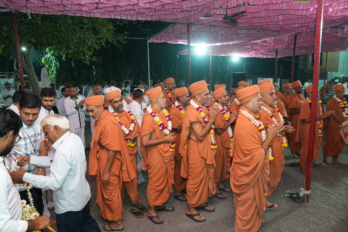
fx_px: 232
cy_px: 116
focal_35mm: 24
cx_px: 174
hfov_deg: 73.7
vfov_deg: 53.1
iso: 2500
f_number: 4
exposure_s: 1/125
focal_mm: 24
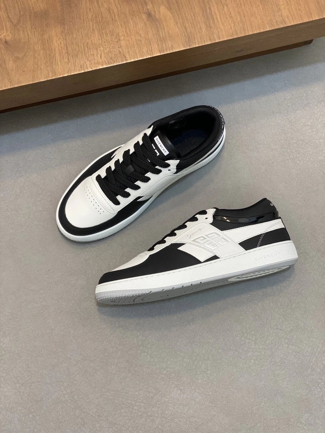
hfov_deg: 28.0
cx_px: 162
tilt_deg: -78.4
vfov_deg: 36.8
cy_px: 216
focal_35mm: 52
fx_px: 651
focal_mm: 6
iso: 125
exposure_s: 1/100
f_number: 2
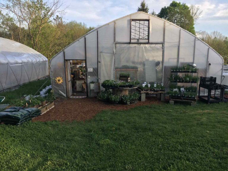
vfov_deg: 48.2
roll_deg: +0.2
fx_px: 191
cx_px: 114
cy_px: 86
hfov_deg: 61.7
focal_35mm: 29
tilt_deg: -8.2
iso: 25
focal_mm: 4.15
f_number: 2.2
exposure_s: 1/271
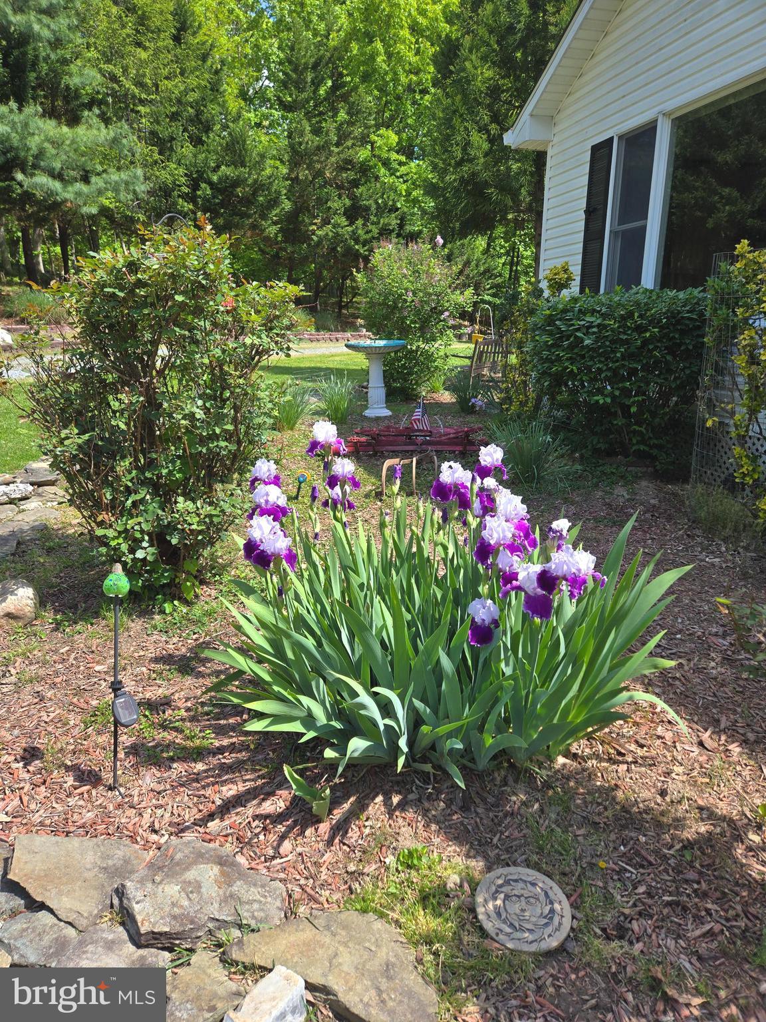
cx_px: 383
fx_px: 679
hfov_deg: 58.9
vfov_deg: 73.9
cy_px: 511
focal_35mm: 23
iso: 25
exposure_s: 1/601
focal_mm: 5.4
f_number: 1.8
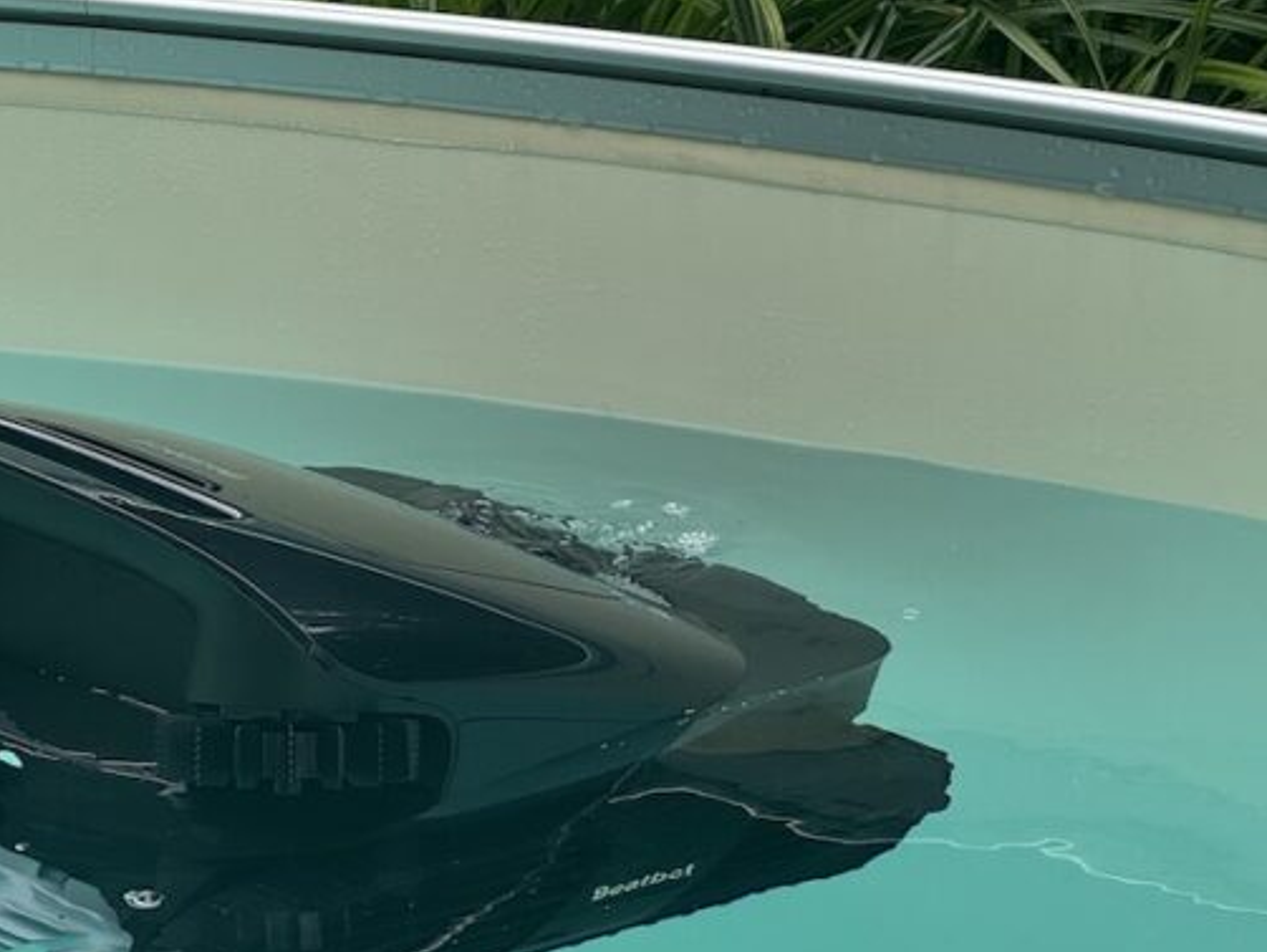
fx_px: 5749
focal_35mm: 157
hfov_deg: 12.5
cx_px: 116
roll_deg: +1.4
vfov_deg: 9.4
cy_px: 763
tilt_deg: -18.8
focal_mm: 9
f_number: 2.8
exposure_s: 1/304
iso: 25
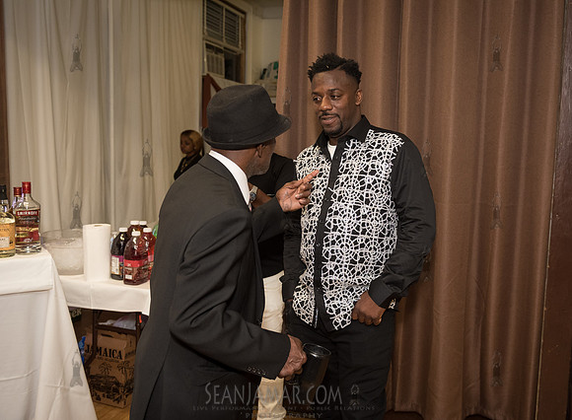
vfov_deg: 42.3
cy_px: 195
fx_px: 543
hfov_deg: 55.2
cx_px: 337
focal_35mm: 33
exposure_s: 1/320
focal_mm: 29
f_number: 3.5
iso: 2000
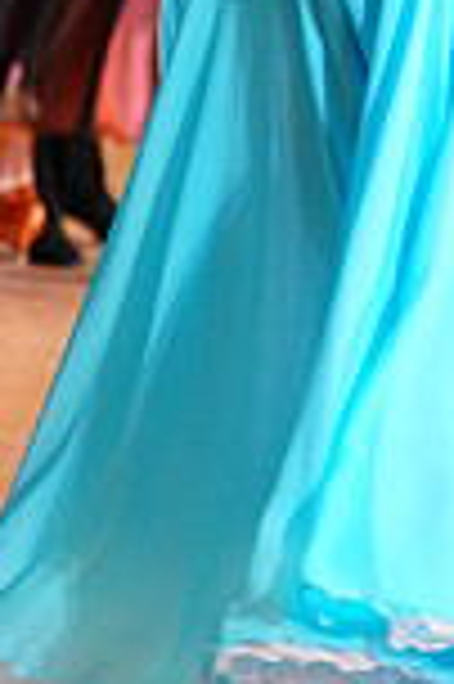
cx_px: 187
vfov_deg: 7.6
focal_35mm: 268
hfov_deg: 5.1
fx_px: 5081
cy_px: -158
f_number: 2.8
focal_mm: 70
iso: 2000
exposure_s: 1/500
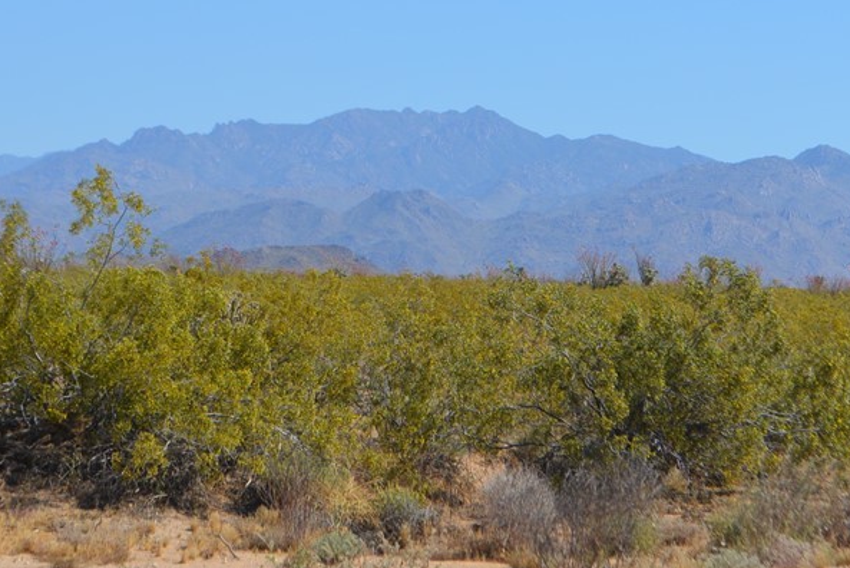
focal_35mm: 151
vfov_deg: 9.1
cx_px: 427
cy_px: 197
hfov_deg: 13.6
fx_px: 3565
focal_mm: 55
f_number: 8
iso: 160
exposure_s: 1/500
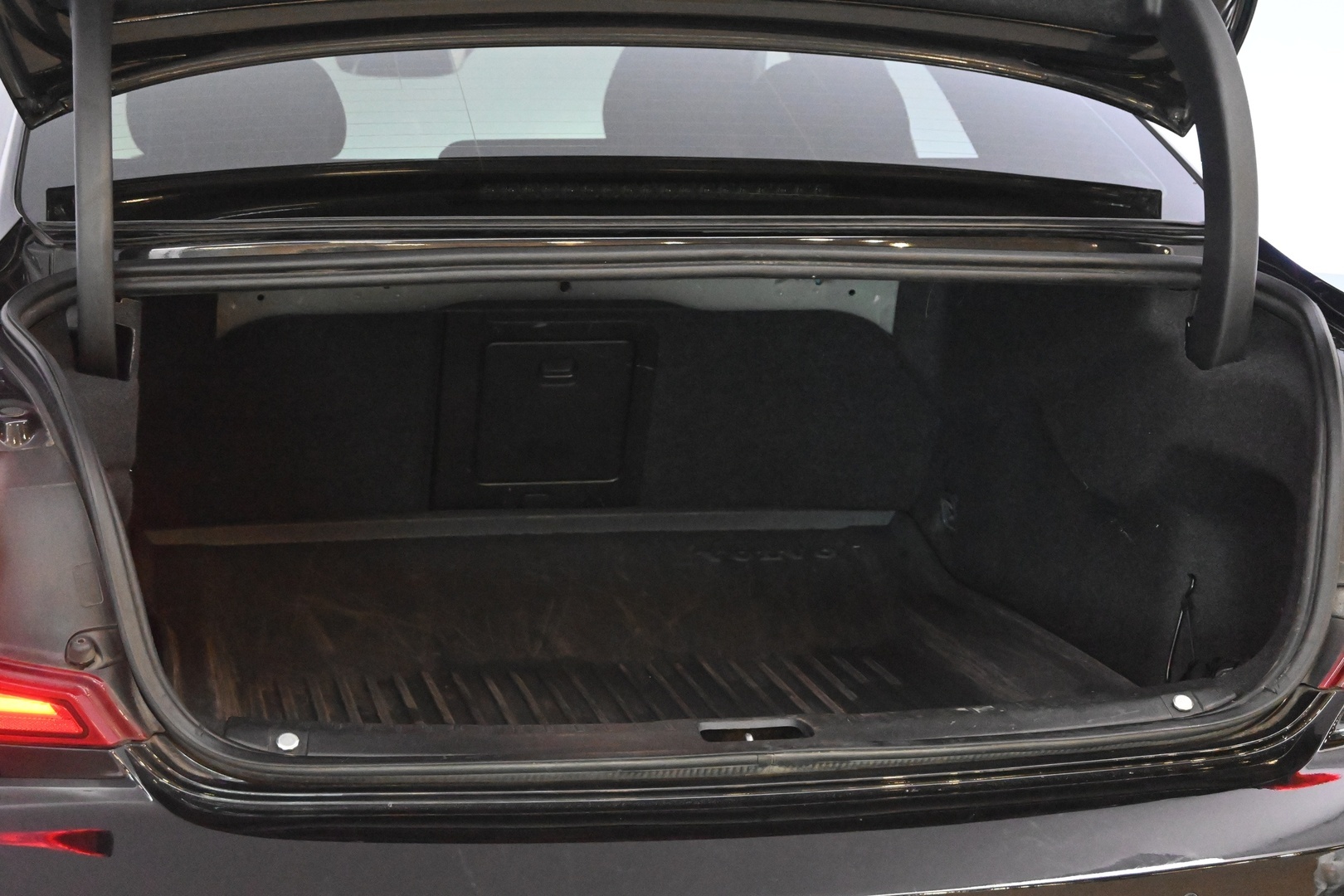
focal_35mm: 66
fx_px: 2464
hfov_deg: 30.5
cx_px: 672
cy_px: 448
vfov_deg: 20.6
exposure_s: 1/80
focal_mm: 44
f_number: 6
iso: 10000
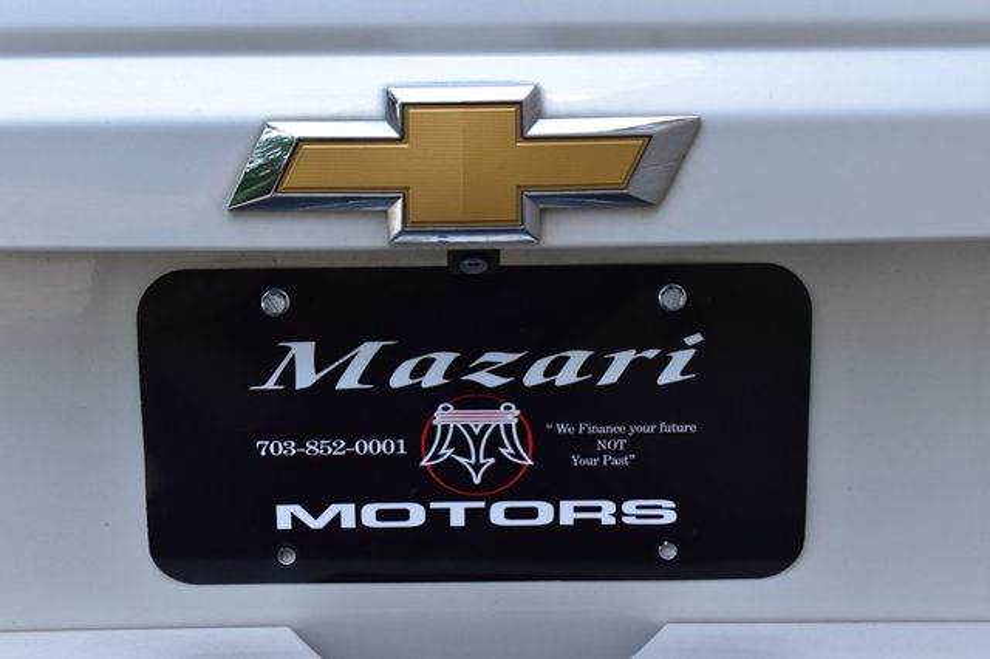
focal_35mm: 68
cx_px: 495
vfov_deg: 20.1
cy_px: 330
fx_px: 1855
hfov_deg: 29.9
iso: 400
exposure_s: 1/80
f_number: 8
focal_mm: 45
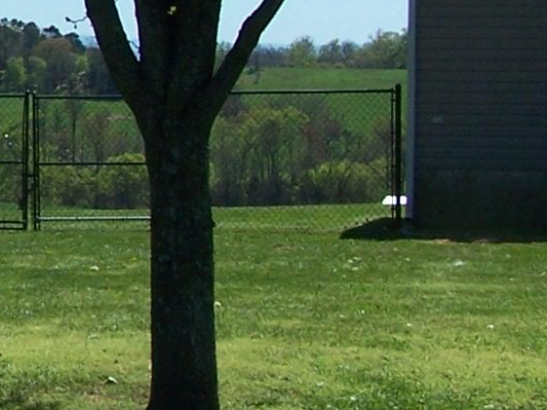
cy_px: 11
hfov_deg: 12.1
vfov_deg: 9.5
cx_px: -275
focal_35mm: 156
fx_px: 2466
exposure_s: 1/1000
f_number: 4
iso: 80
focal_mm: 6.3
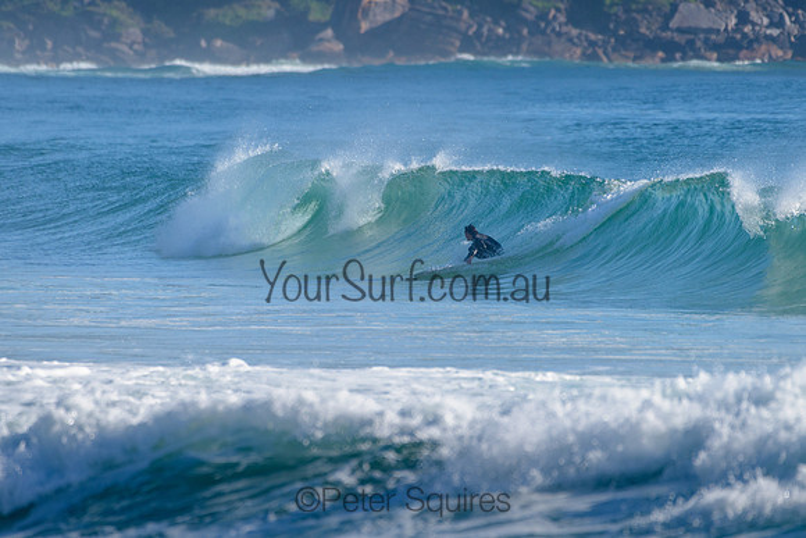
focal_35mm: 613
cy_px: 234
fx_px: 13727
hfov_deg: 3.4
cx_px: 427
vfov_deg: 2.2
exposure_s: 1/2000
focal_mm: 500
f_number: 5.6
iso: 180
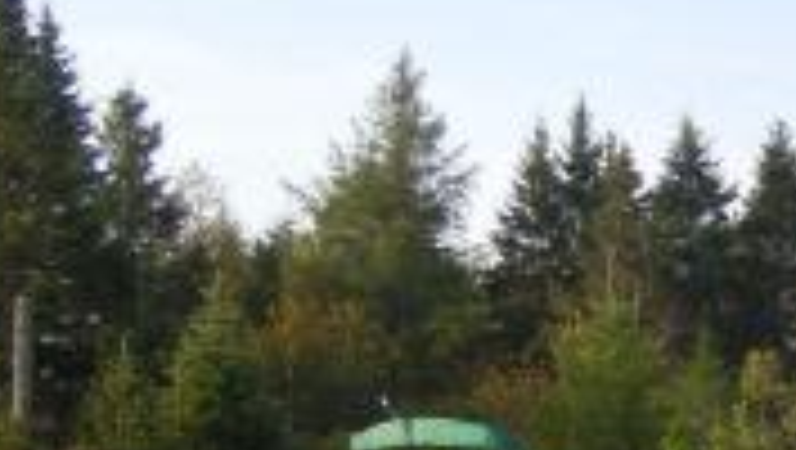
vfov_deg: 11.1
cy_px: 554
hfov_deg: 18.0
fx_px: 2261
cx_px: 1165
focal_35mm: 107
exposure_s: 1/320
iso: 100
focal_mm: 5.4
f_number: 3.5
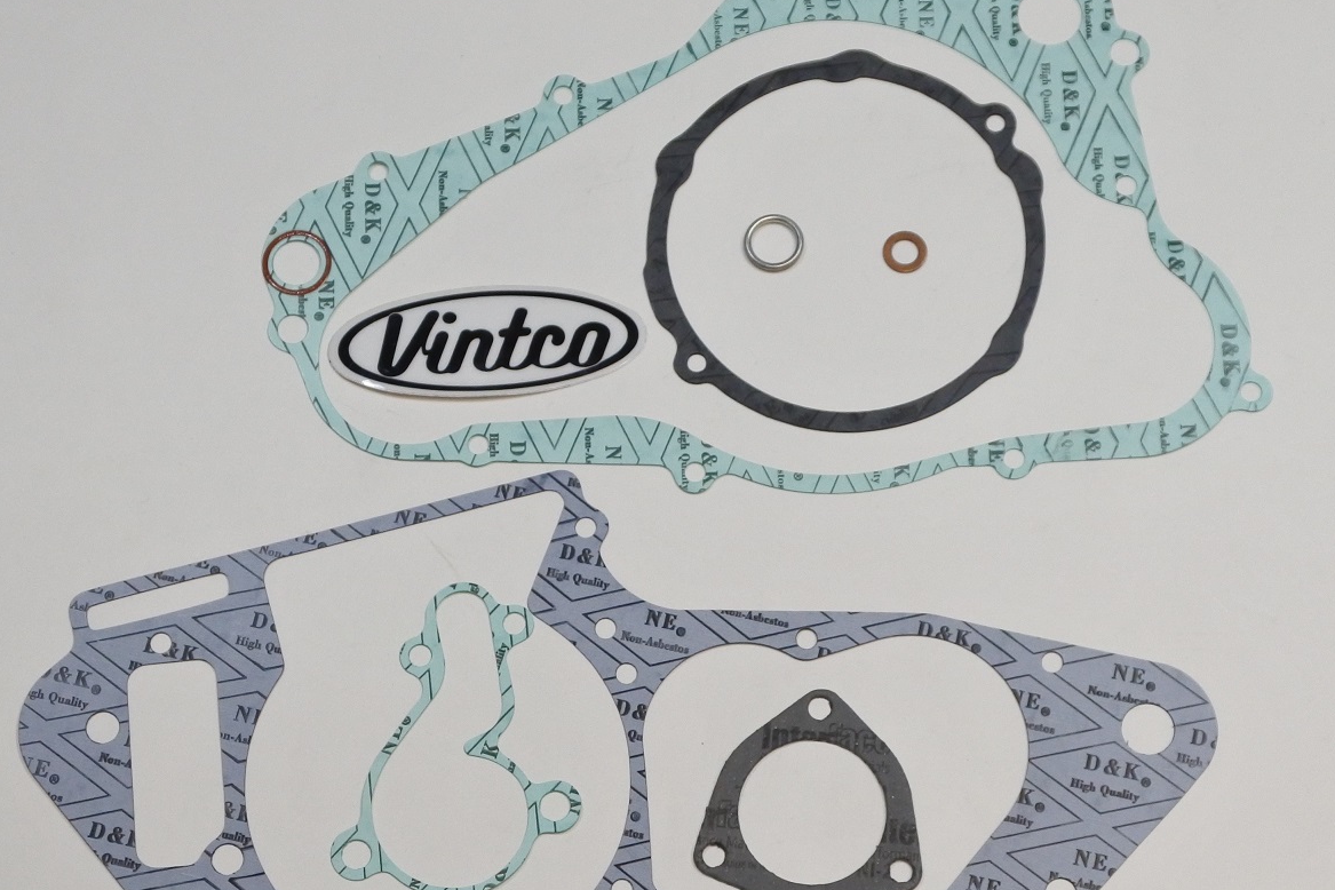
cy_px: 503
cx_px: 762
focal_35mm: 63
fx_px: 2336
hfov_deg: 31.8
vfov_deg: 21.6
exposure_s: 1/125
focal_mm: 17.2
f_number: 4.5
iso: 720
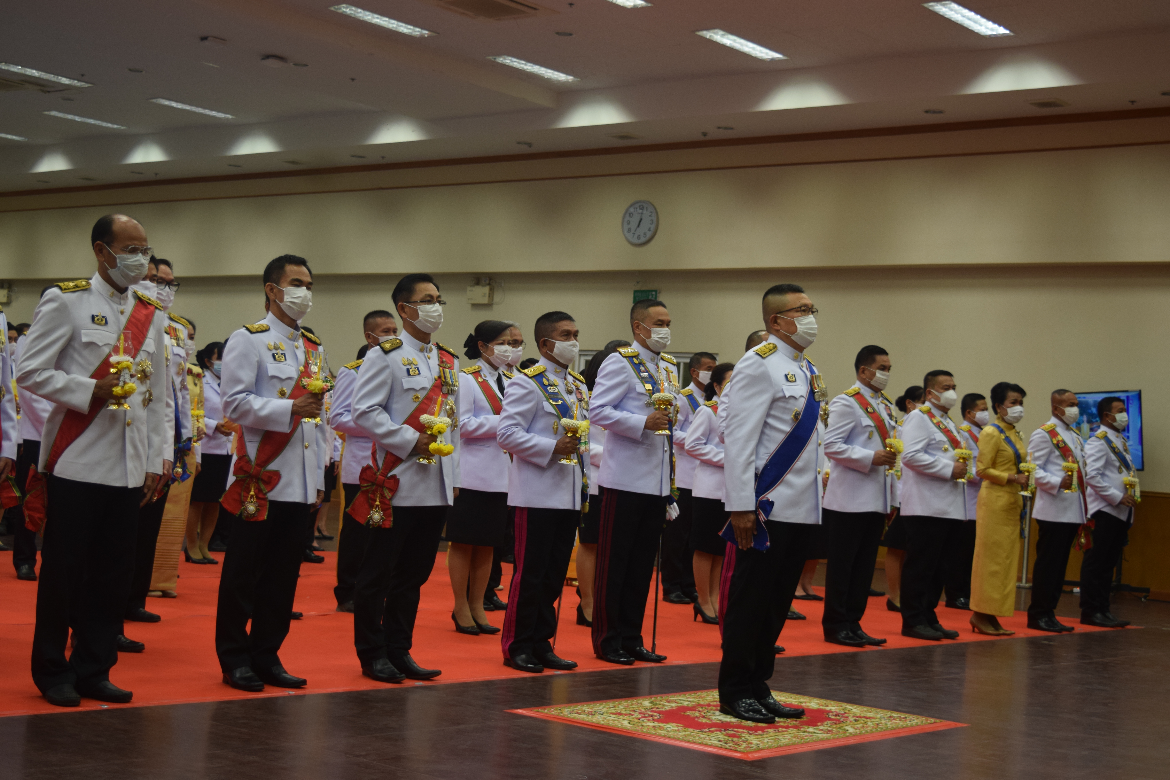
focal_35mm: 52
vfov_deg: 25.8
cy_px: 390
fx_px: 1706
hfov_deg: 37.9
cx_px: 585
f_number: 4.5
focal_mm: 35
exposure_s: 1/60
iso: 500
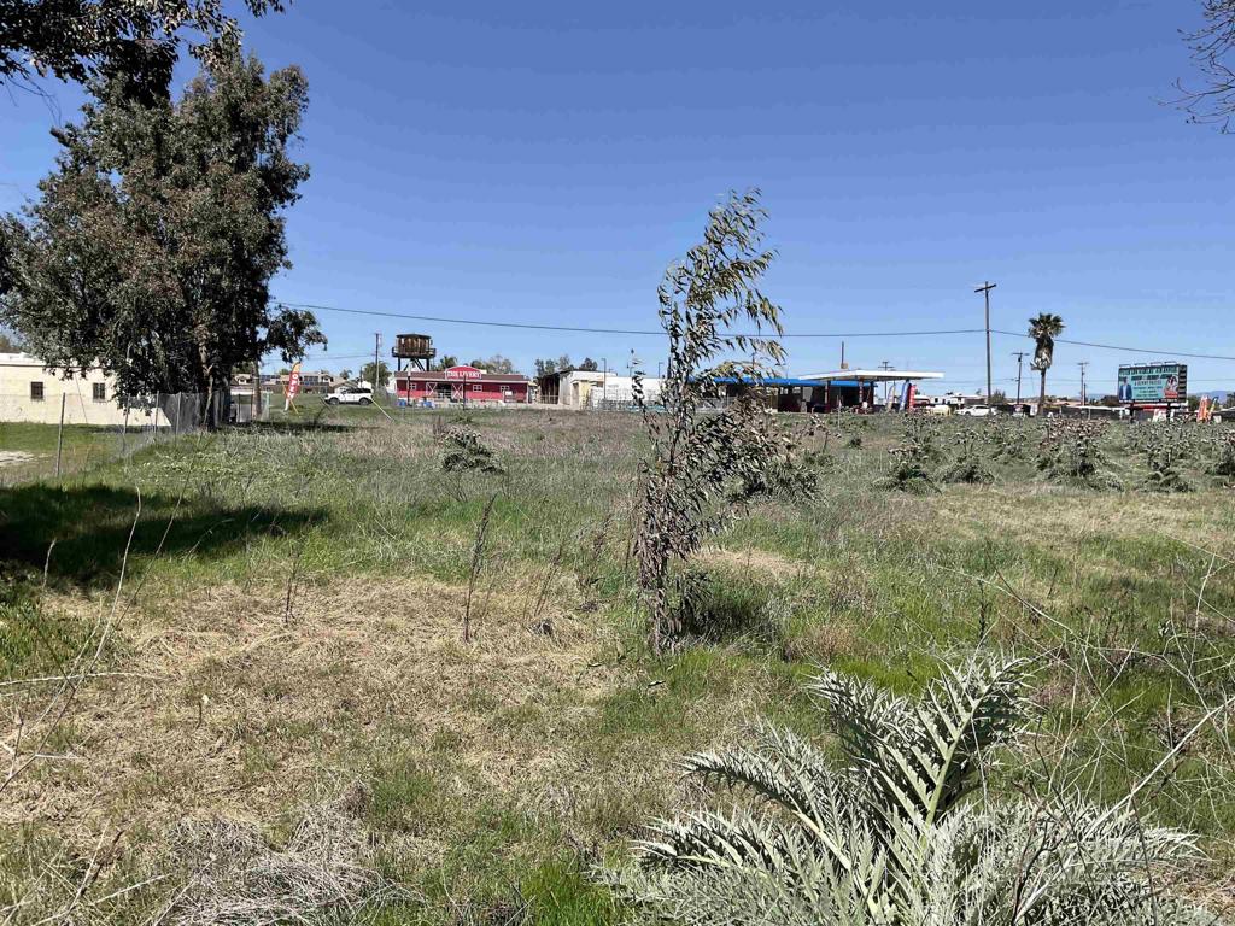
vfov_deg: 48.2
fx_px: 1035
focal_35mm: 29
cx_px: 618
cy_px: 463
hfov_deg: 61.7
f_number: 1.8
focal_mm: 3
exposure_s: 1/2141
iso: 16
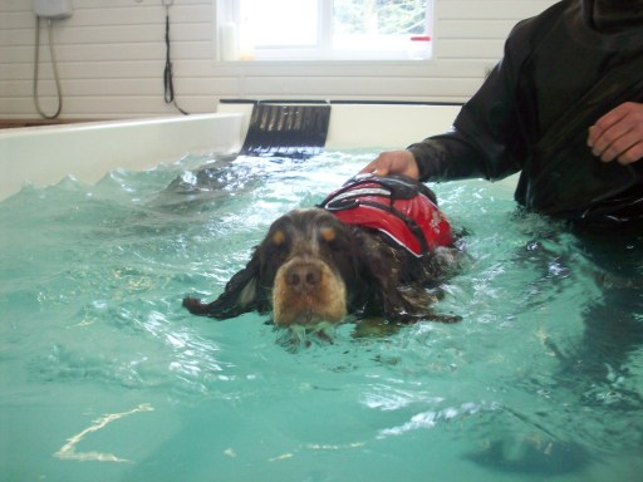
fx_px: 687
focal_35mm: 37
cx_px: 322
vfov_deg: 38.7
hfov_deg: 50.1
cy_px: 241
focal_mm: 6.2
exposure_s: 1/64
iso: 156
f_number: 2.8
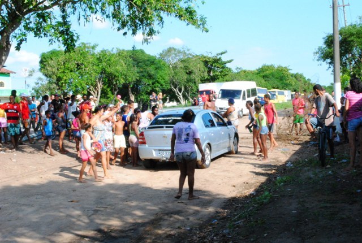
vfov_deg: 26.6
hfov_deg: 38.8
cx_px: 181
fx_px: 514
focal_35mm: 51
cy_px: 122
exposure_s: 1/60
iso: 1600
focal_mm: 34
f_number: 32
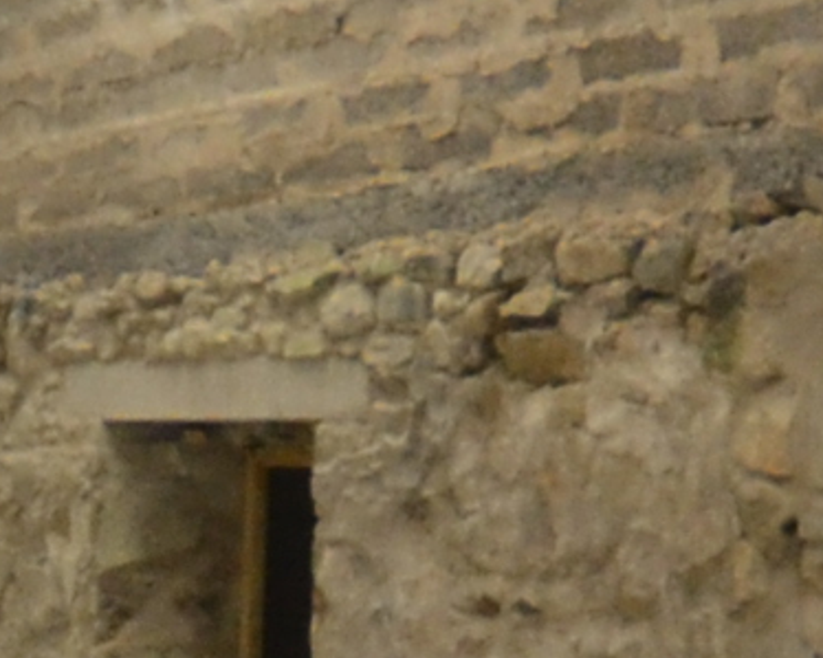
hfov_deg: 14.5
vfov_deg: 11.8
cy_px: 629
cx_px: -33
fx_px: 3166
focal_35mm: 130
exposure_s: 1/125
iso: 800
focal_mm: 10
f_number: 3.5
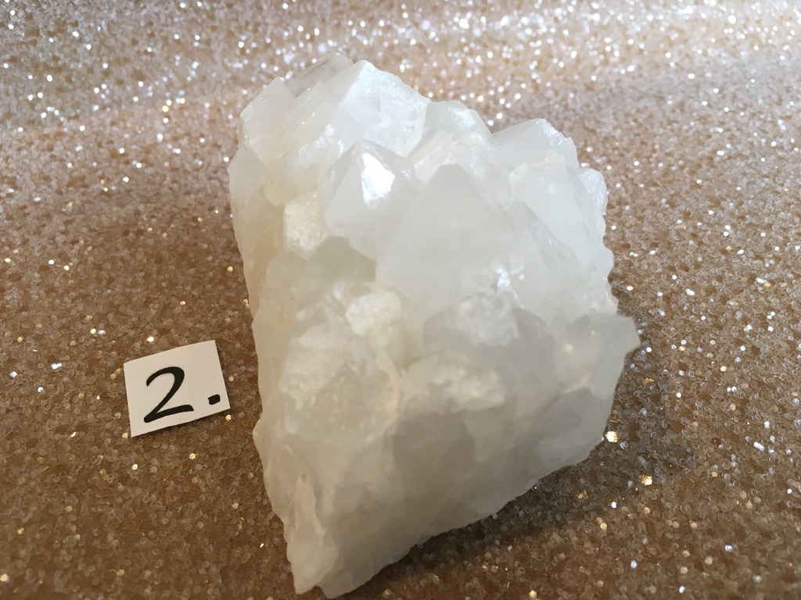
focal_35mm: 29
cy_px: 300
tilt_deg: -38.3
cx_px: 400
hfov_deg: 61.7
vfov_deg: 48.2
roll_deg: +0.5
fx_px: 671
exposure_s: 1/33
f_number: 2.2
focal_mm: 4.15
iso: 80
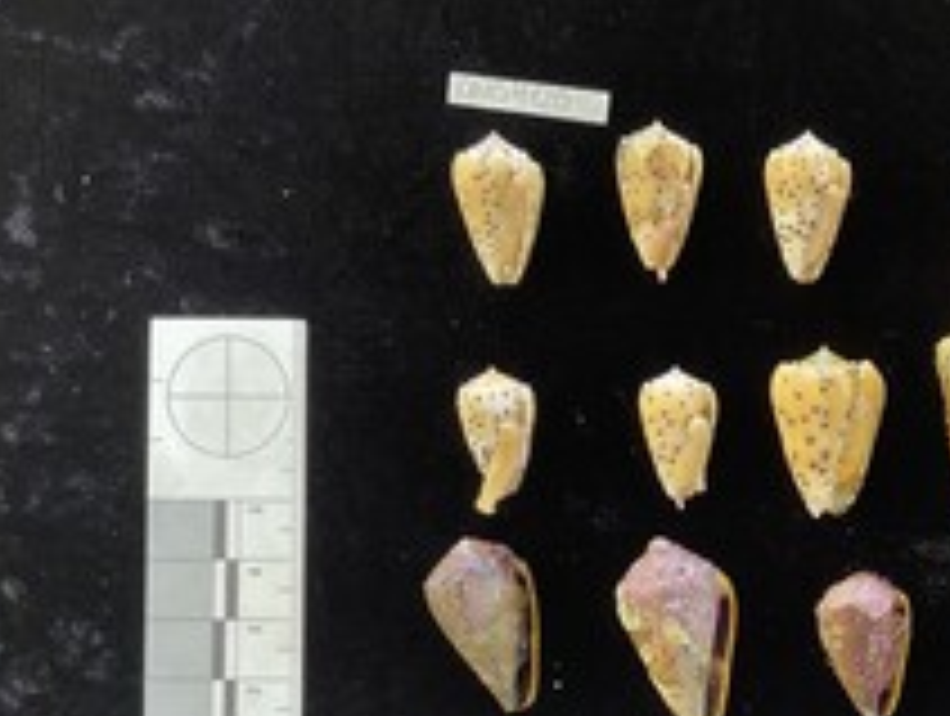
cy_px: 588
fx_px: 1320
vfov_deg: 29.6
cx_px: 761
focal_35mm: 48
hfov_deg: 38.1
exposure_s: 1/50
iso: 160
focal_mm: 3
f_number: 1.8
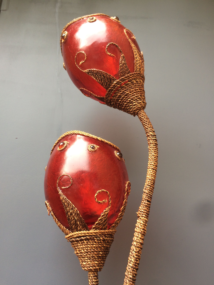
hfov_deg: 48.2
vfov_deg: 61.7
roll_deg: -0.1
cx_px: 107
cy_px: 142
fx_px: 239
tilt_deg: +15.0
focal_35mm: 29
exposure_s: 1/33
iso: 40
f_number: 2.2
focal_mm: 4.15
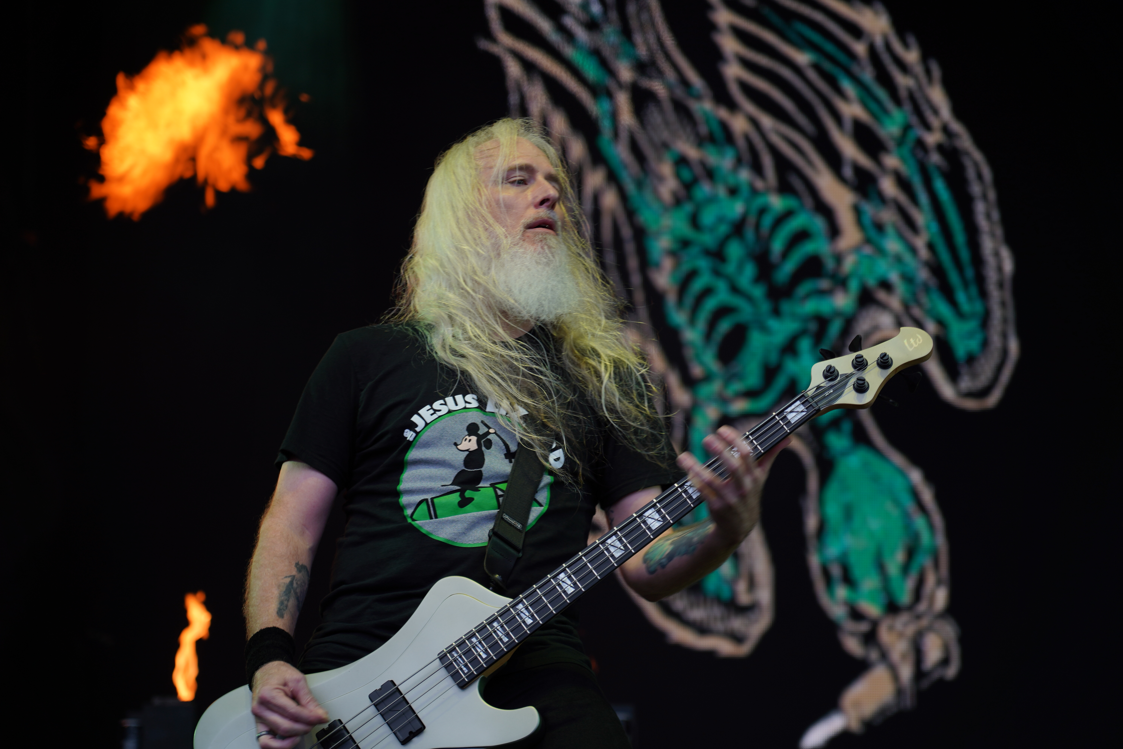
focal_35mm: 105
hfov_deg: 19.5
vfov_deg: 13.0
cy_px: 374
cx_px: 562
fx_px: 3275
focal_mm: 105
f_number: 4
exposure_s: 1/125
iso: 100
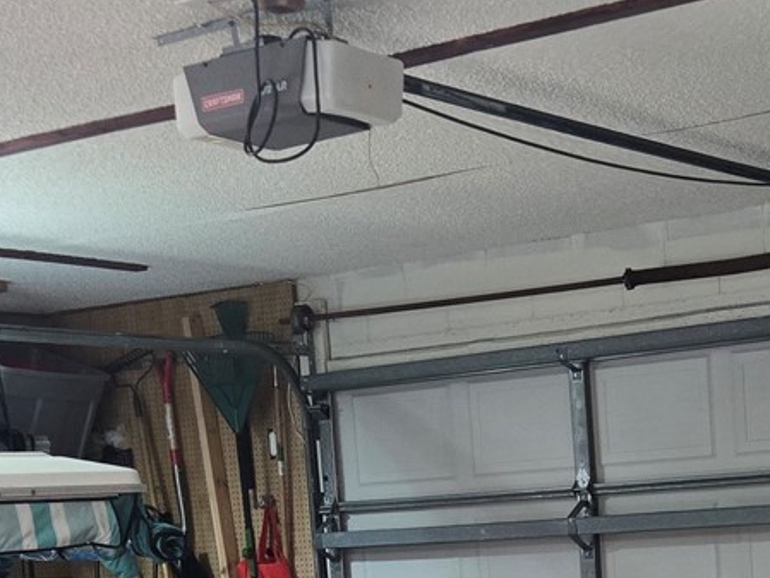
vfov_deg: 17.1
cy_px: 720
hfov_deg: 23.6
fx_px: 1824
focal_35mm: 82
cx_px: 566
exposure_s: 1/120
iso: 640
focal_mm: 5.4
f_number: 1.8
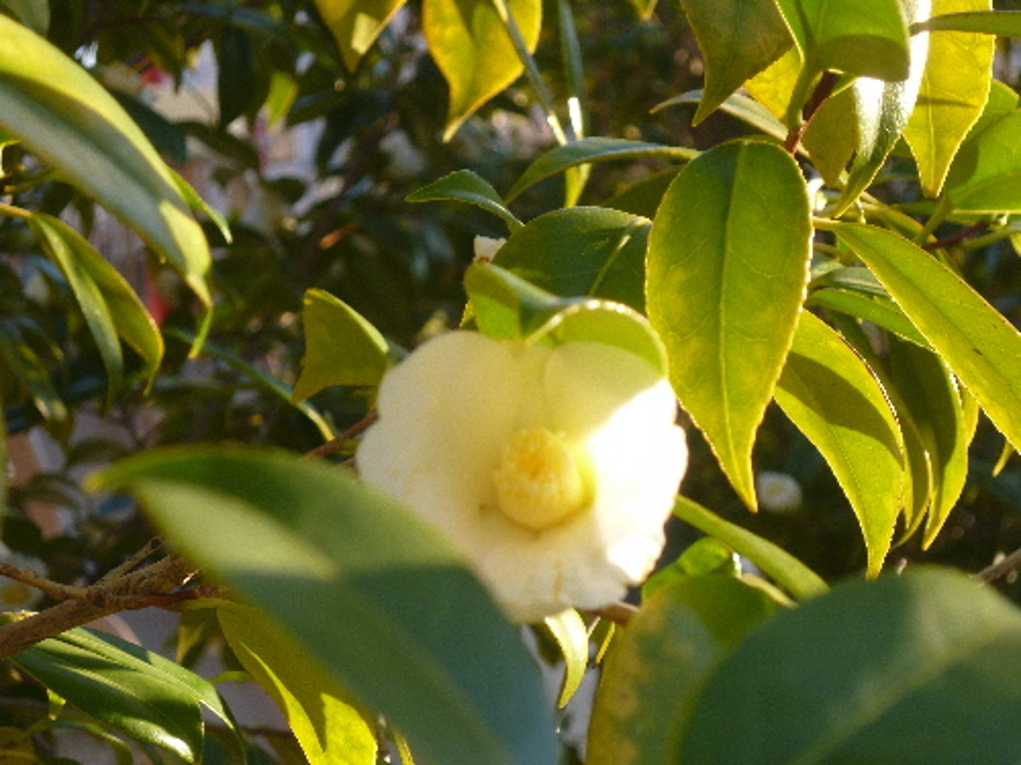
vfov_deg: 19.6
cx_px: 510
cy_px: 382
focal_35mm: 75
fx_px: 2212
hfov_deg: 26.0
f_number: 4.4
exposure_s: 1/100
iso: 100
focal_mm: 13.4
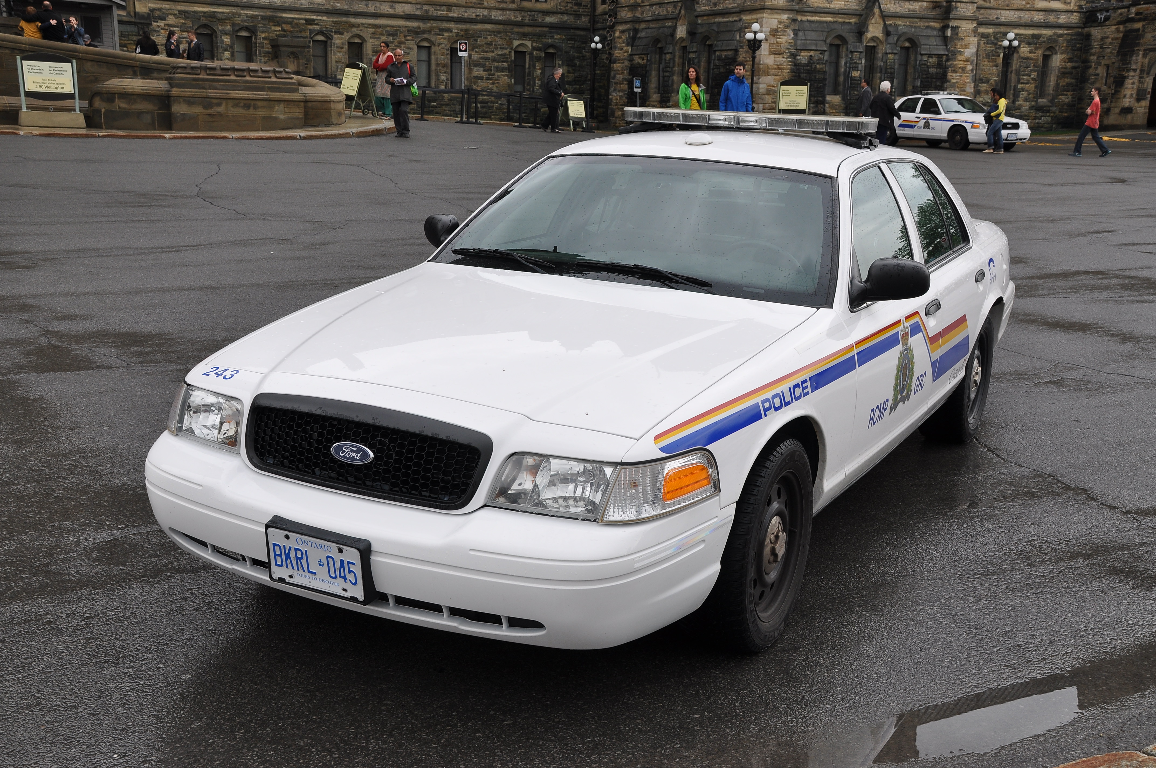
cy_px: 384
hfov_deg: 46.4
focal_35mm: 42
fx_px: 1347
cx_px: 578
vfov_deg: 31.8
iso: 200
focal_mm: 28
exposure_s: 1/160
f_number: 6.3
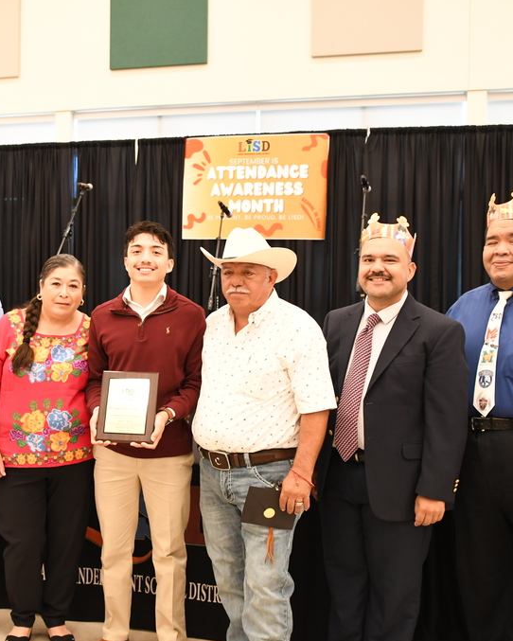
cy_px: 320
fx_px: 835
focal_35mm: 44
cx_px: 127
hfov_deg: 33.5
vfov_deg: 42.0
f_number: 5.6
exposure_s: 1/100
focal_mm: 21
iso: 1600
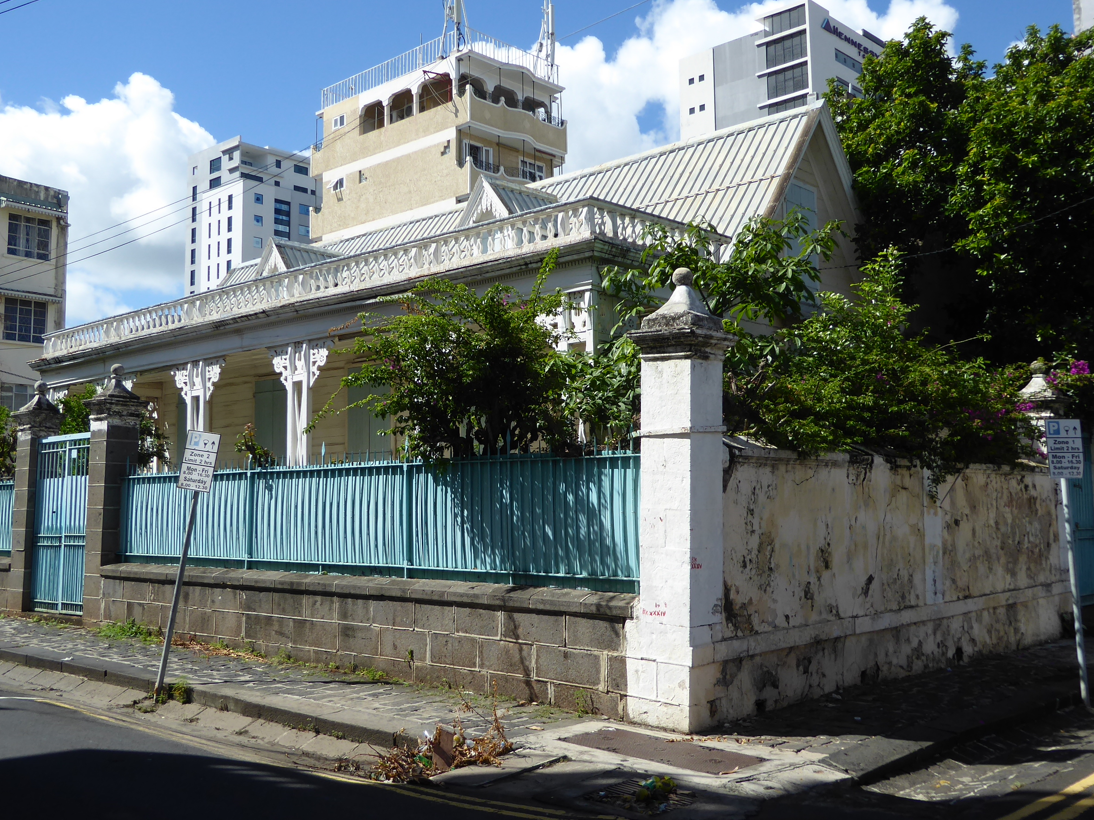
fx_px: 1169
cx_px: 509
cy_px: 404
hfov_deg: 50.1
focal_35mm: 37
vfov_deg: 38.7
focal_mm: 5.8
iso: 80
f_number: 3.6
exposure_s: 1/800
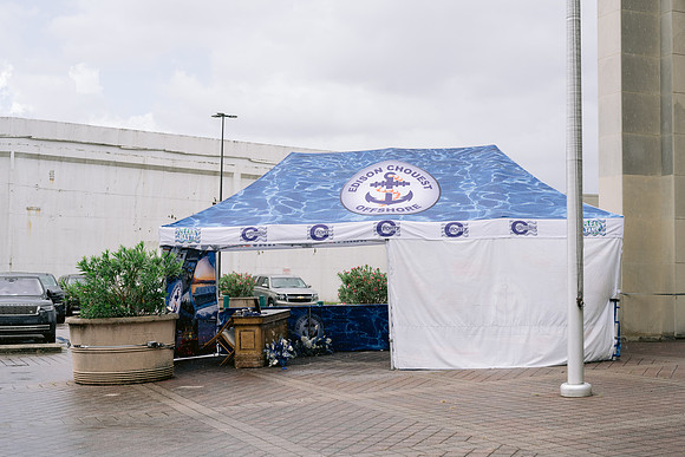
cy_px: 228
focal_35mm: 50
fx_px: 952
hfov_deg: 39.6
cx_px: 342
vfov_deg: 27.0
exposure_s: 1/640
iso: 200
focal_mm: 50
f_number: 5
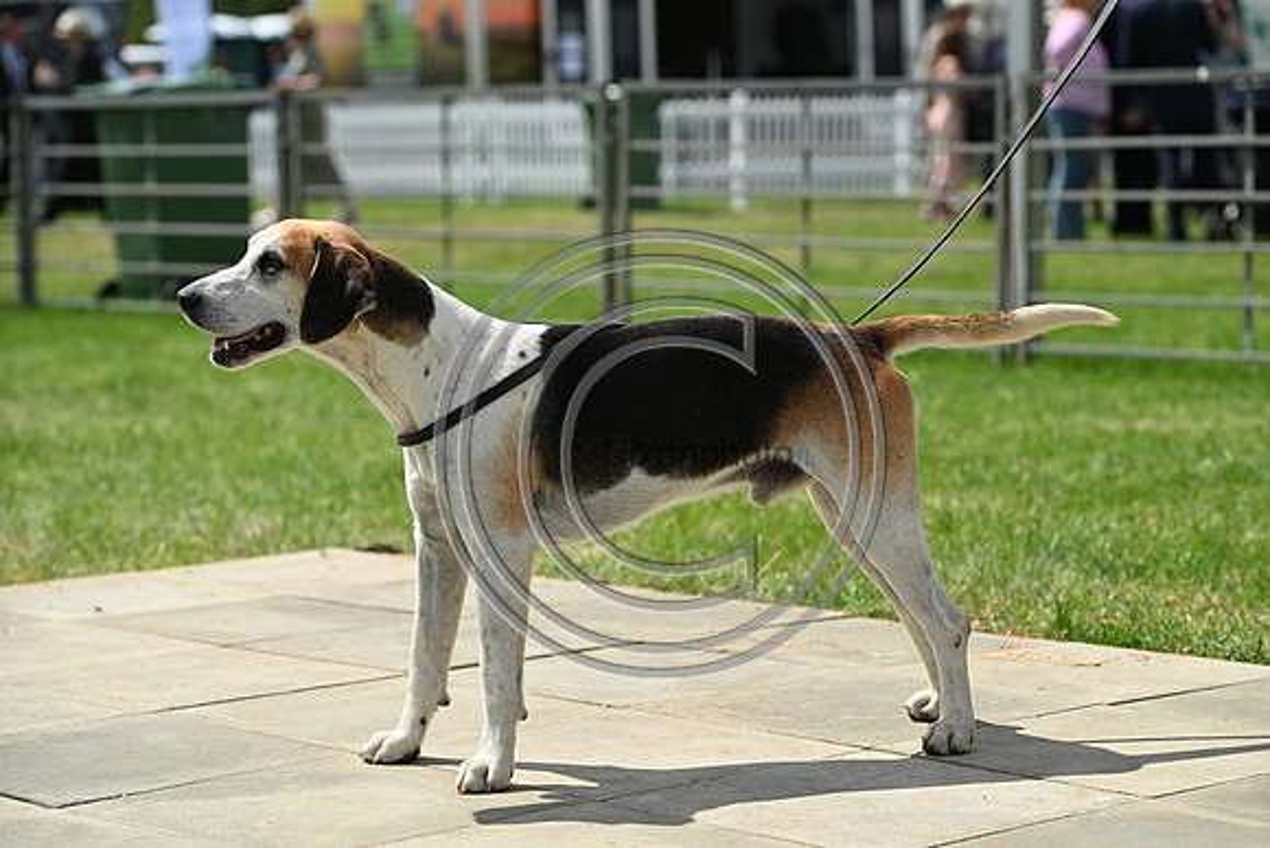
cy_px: 424
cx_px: 635
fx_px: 3599
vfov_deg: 13.4
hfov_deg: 20.0
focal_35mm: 102
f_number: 4.5
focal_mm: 102
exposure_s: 1/1250
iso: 125
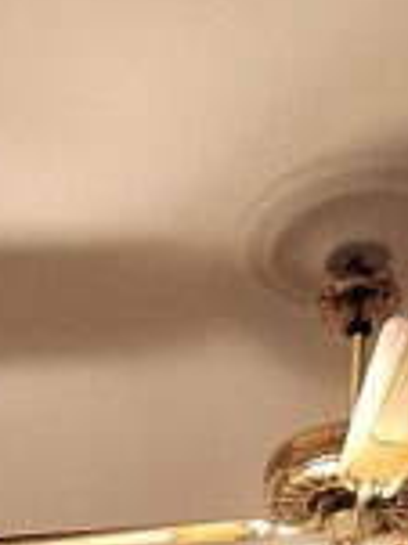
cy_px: 1155
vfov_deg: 16.1
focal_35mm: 88
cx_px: 4
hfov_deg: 16.4
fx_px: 1385
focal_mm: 1.74
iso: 320
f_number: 2.2
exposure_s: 1/25
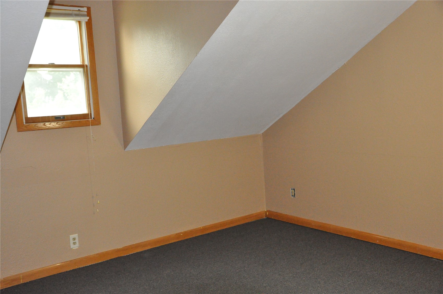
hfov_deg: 51.3
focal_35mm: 38
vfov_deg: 35.4
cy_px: 147
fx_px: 461
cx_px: 222
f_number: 5.6
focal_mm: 25
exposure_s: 1/60
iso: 3200
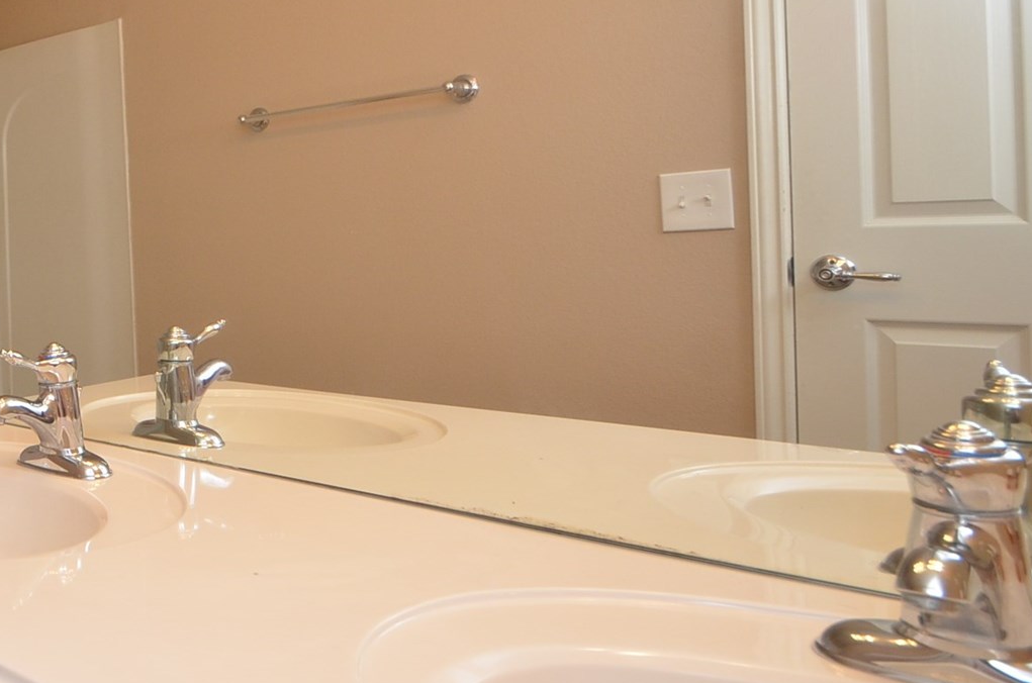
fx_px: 915
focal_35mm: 32
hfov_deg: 47.3
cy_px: 252
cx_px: -31
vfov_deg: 40.6
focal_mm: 10
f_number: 6.3
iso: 640
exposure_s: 1/60
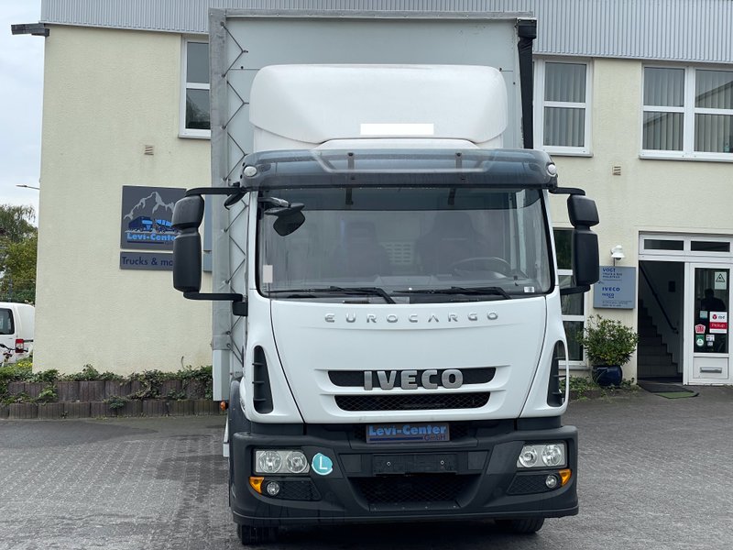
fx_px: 1101
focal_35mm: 52
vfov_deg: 28.0
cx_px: 366
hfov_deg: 36.8
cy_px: 275
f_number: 2
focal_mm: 6
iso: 25
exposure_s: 1/564
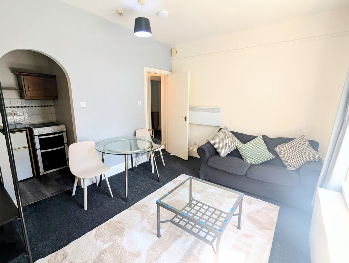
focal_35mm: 16
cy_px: 132
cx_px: 174
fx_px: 162
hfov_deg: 94.4
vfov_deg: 78.2
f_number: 2.2
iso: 39
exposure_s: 1/45
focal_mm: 2.35
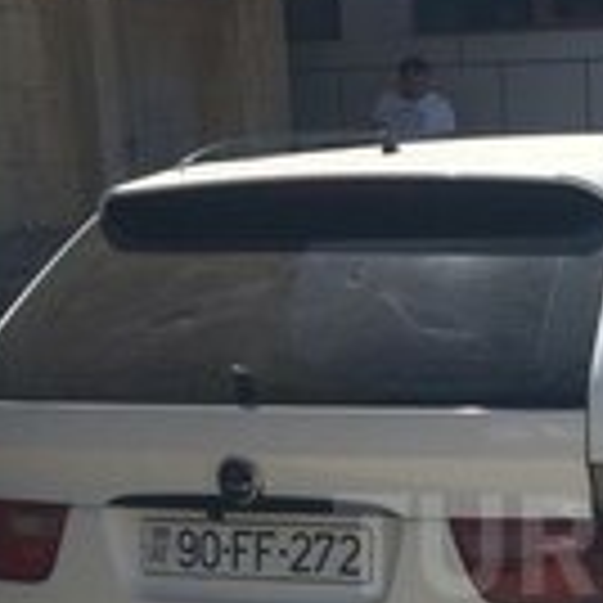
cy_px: 544
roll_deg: +3.2
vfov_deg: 18.0
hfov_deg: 17.6
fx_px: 1872
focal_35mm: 95
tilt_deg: -11.6
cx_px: 680
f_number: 2.2
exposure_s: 1/604
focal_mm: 4.15
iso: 32
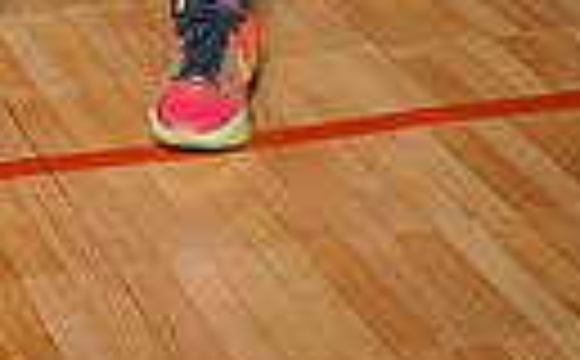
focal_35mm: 157
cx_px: 135
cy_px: -616
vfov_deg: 7.5
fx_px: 2476
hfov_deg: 13.3
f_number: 7.1
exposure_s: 1/320
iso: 1000
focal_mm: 44
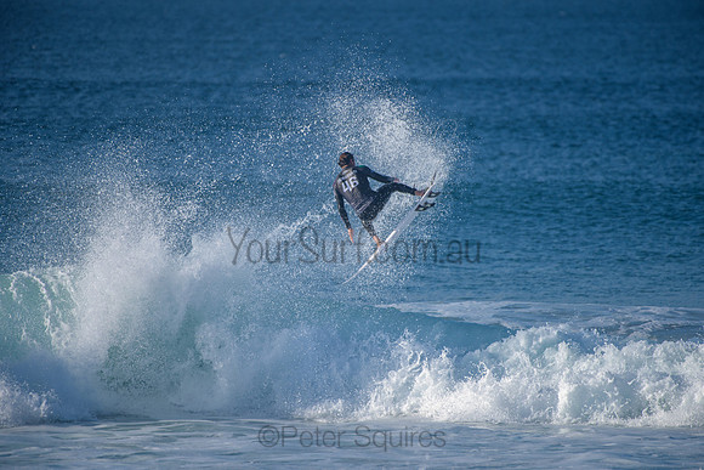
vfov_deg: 2.7
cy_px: 235
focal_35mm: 515
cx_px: 352
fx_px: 10070
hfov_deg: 4.0
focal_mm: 500
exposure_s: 1/2000
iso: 220
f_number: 5.6
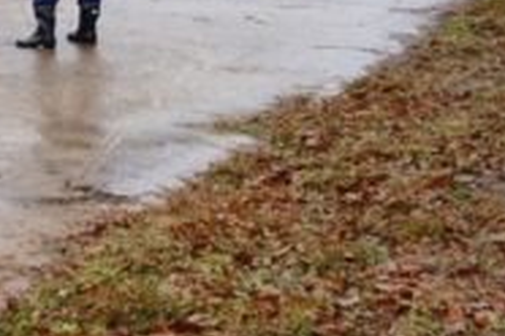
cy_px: -142
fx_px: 1627
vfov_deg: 11.4
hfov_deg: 14.2
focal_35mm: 116
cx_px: -567
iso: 100
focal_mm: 18
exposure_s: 1/80
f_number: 6.3
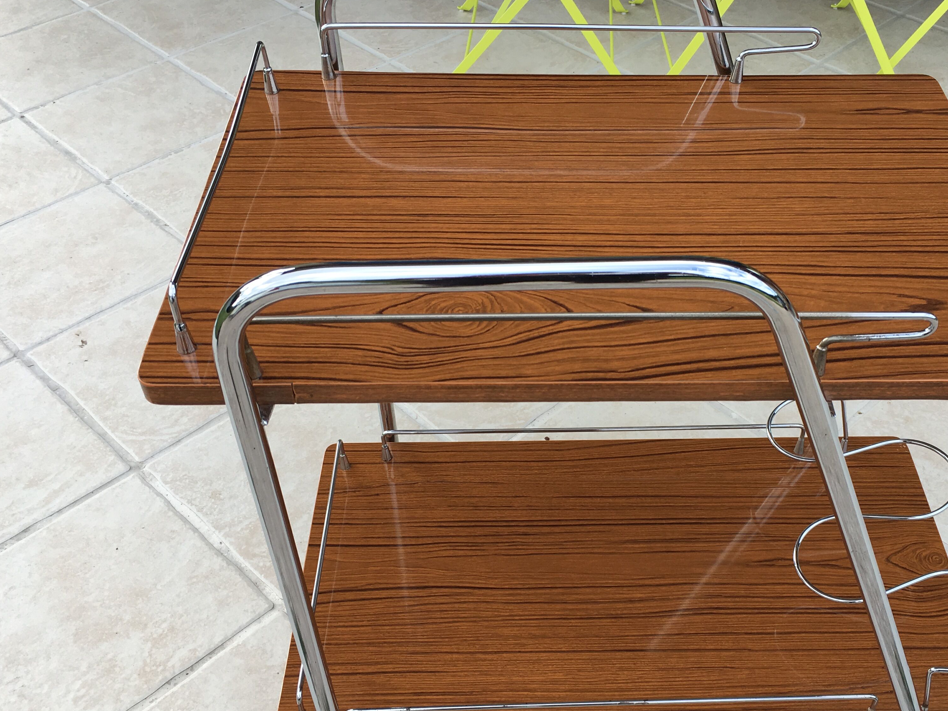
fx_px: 1068
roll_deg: -0.7
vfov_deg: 36.8
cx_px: 579
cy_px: 398
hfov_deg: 47.5
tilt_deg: -43.9
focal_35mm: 39
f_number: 2.2
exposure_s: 1/371
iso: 25
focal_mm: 4.15
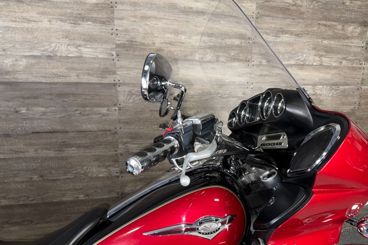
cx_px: 191
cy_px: 129
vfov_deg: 49.5
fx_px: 266
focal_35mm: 26
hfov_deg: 69.4
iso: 80
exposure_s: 1/23
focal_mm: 6.76
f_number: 1.78
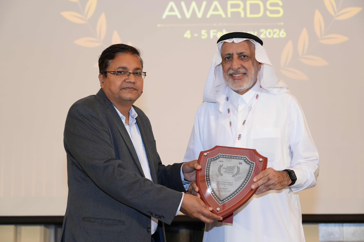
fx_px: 657
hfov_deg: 31.0
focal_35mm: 65
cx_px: 182
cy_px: 121
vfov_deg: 20.9
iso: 2500
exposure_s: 1/125
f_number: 4
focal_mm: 65
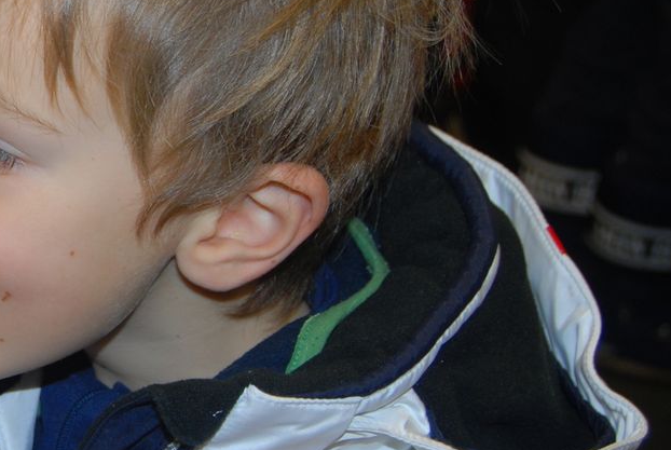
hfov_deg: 18.1
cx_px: -107
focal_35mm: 108
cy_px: 221
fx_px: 2016
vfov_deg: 12.7
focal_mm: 28
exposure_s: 1/60
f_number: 4.2
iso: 200
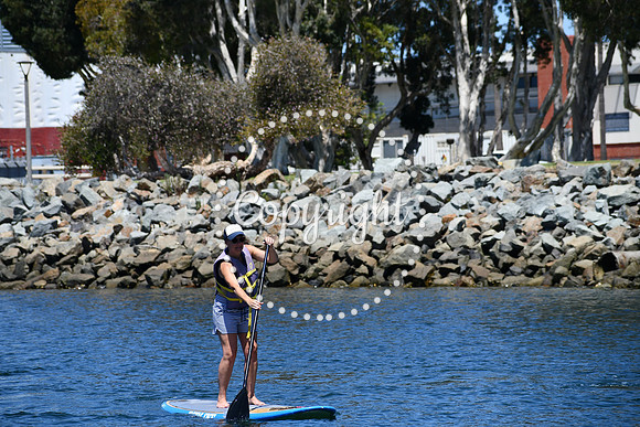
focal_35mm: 225
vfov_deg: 6.1
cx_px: 320
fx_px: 4001
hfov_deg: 9.1
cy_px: 214
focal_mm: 150
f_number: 6.3
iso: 200
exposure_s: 1/1250
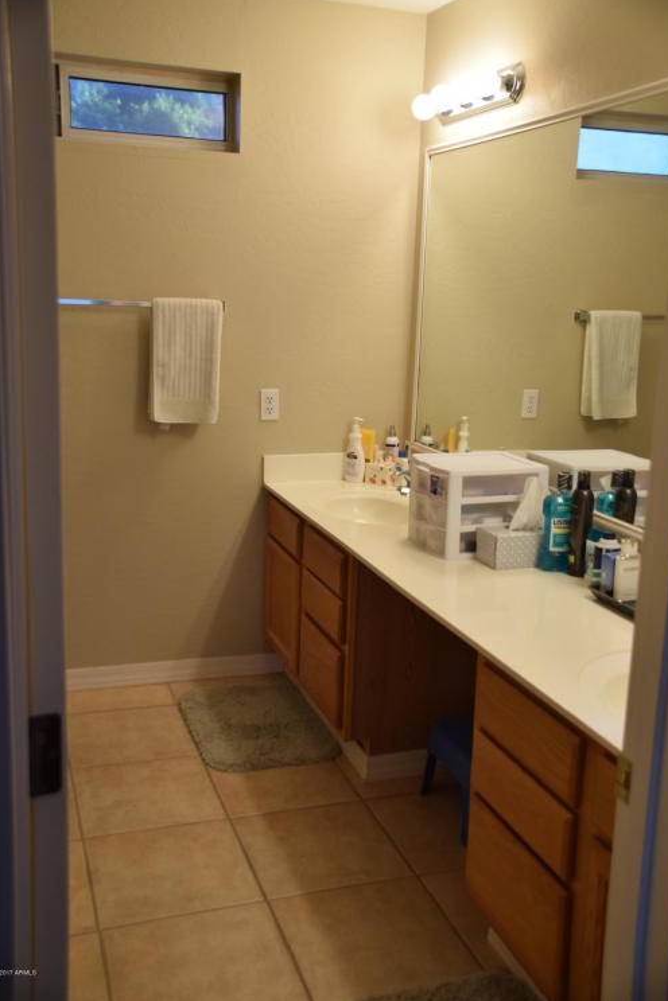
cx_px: 340
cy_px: 489
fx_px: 946
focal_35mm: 34
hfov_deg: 38.9
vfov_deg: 55.8
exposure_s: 1/100
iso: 640
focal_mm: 22
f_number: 3.8
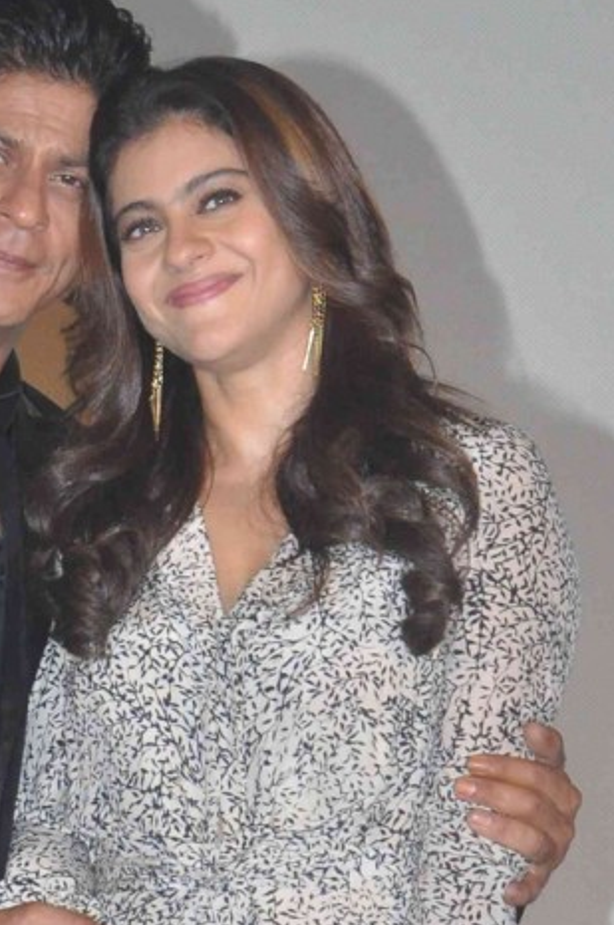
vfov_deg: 6.4
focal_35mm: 320
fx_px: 8217
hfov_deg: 4.3
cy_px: 1094
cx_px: -62
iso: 1000
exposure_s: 1/200
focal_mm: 66
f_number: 8
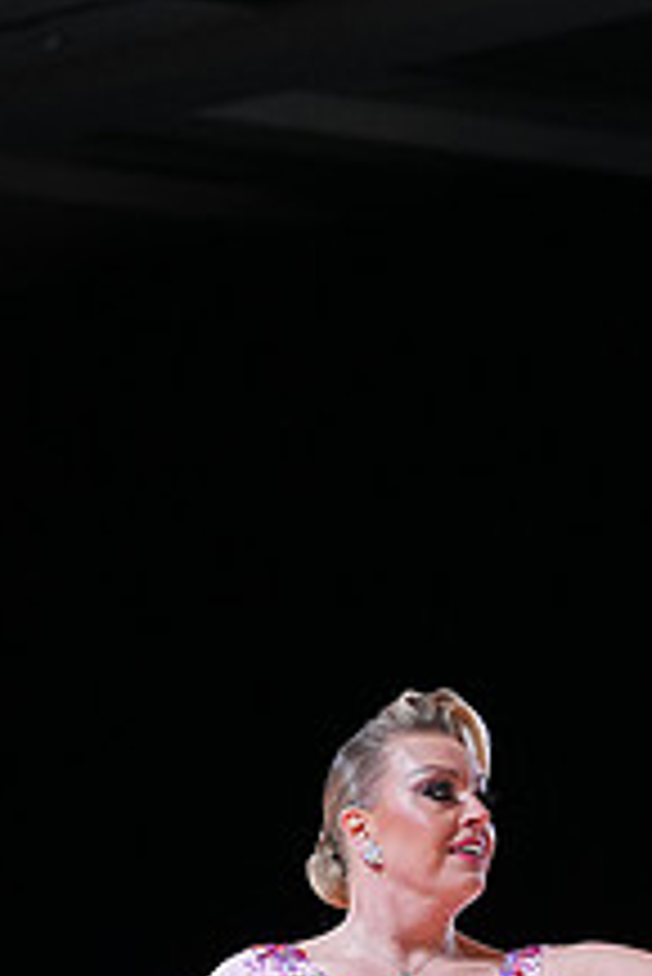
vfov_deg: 7.6
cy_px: 1300
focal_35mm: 267
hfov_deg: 5.1
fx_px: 7241
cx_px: 609
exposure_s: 1/400
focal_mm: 100
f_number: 4
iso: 1250
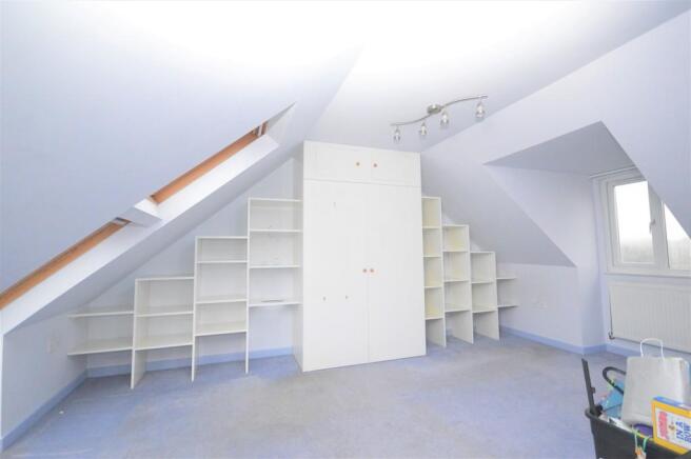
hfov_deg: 100.4
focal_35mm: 15
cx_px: 346
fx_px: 288
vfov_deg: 77.2
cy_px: 230
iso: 3200
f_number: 4
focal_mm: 10
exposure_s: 1/60
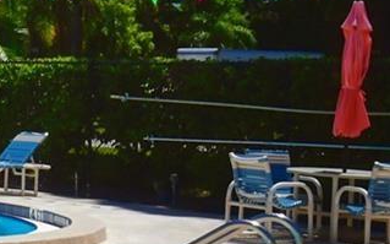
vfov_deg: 9.5
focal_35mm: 138
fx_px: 1466
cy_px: 86
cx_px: -379
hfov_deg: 13.2
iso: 100
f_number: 13
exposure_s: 1/250
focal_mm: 18
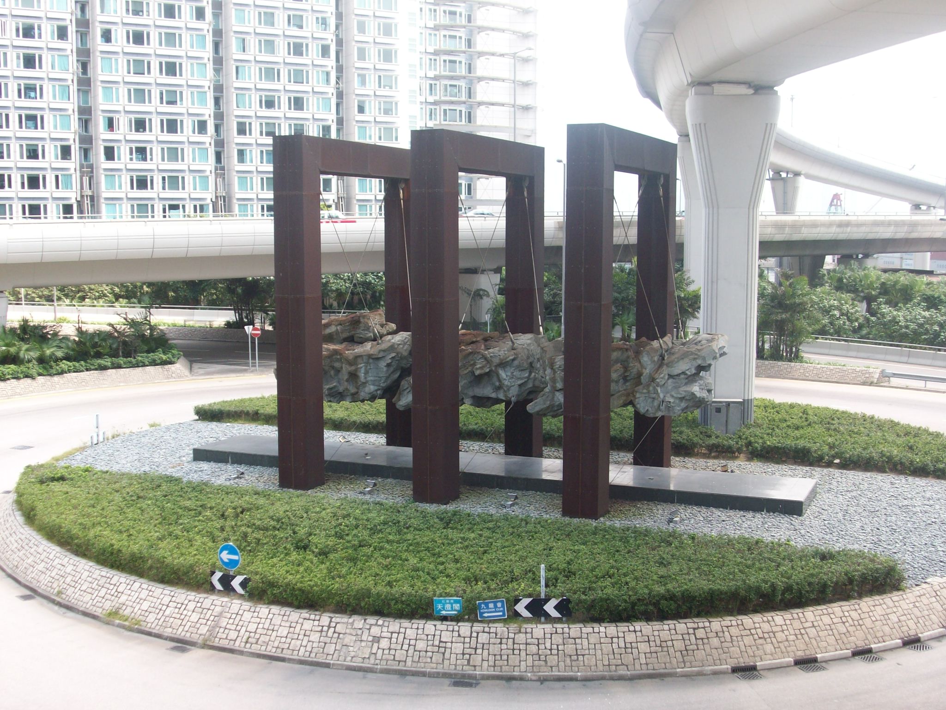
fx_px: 1148
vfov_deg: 34.3
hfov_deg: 44.8
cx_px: 473
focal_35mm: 42
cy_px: 355
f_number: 3.2
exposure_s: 1/150
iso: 64
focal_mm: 7.1
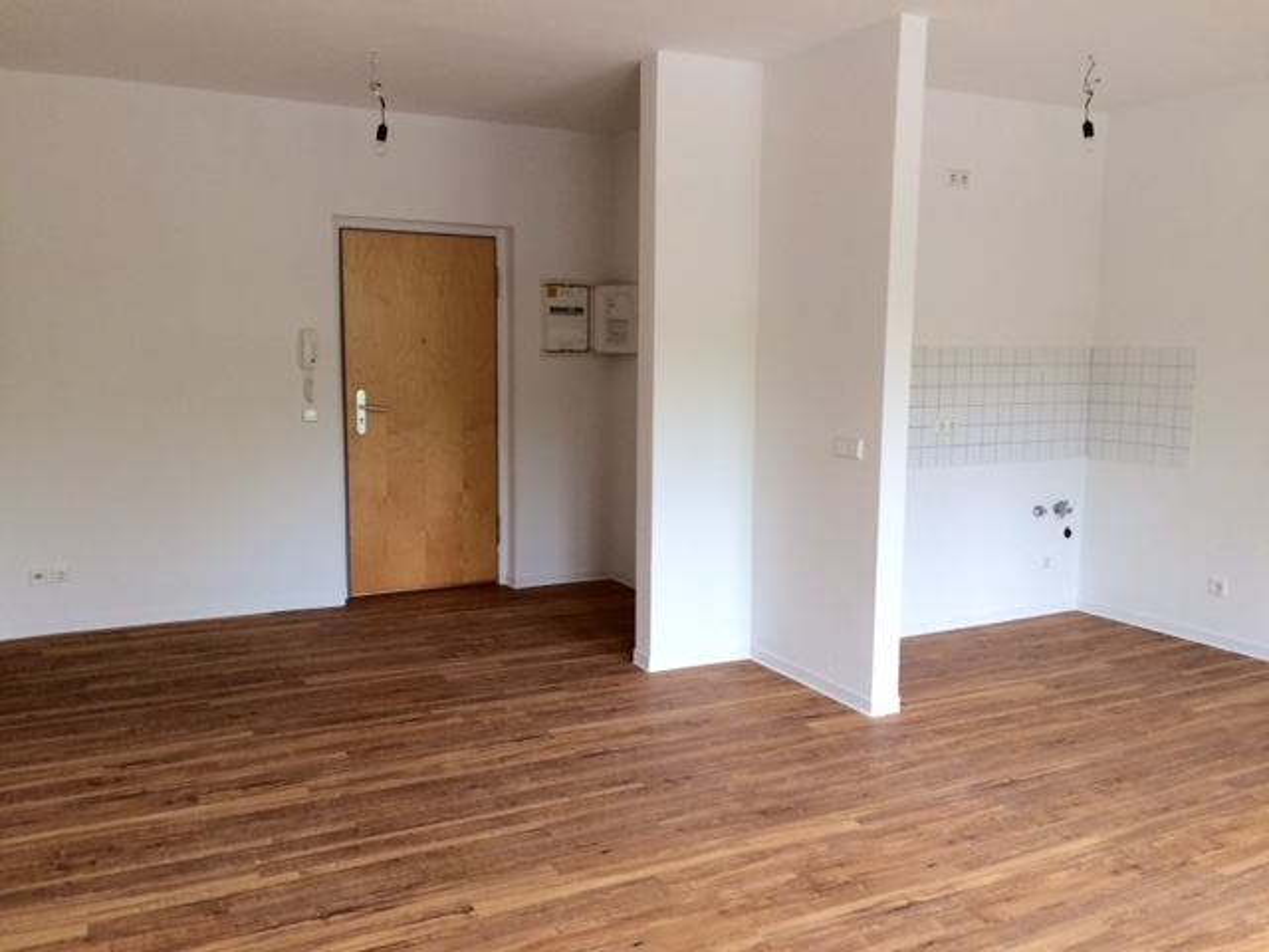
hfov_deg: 61.7
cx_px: 634
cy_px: 476
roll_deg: +0.7
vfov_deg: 48.2
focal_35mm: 29
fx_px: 1063
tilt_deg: -6.9
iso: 40
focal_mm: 4.15
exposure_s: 1/33
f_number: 2.2
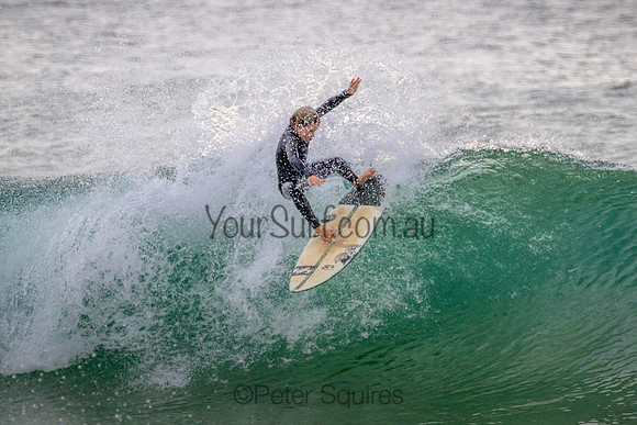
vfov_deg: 1.3
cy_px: 154
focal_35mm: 1021
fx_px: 18078
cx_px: 319
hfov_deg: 2.0
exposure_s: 1/2000
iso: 1600
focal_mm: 800
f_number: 11
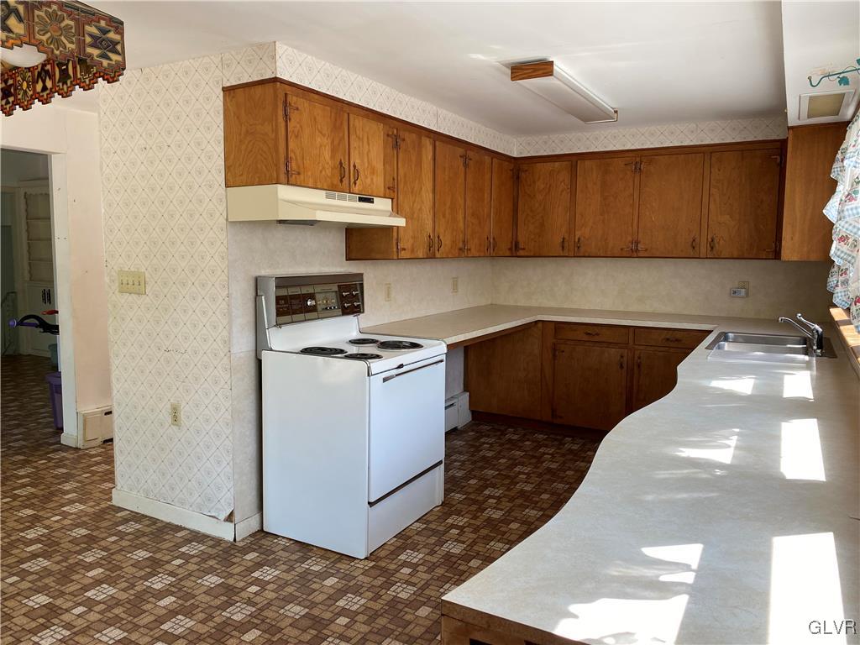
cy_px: 322
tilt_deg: -7.0
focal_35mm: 26
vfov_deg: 53.1
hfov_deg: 67.3
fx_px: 646
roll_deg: +0.1
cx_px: 430
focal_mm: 4.25
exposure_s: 1/122
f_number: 1.8
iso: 40
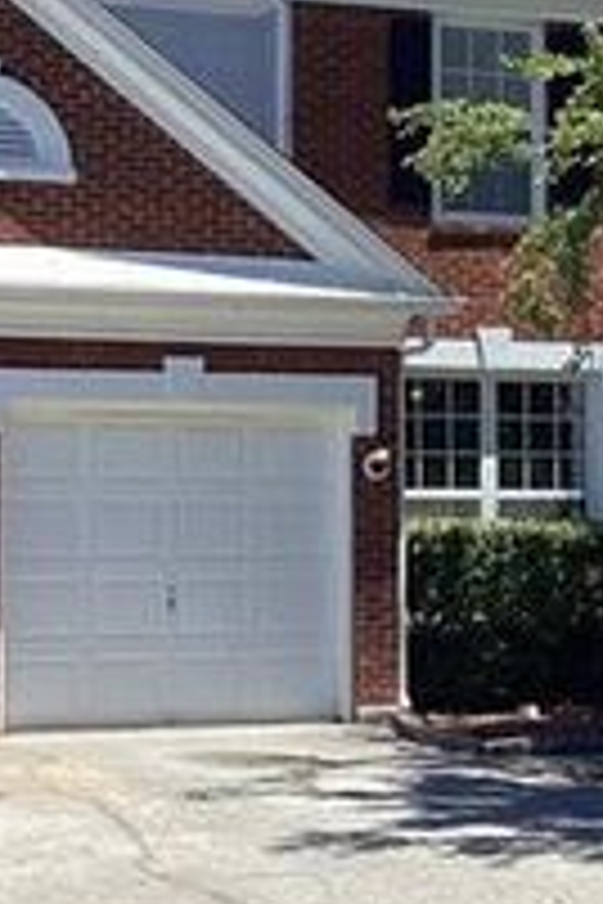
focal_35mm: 107
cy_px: 380
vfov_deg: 19.1
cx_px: 472
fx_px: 2688
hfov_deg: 12.7
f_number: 2.4
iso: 25
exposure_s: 1/1045
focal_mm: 3.3
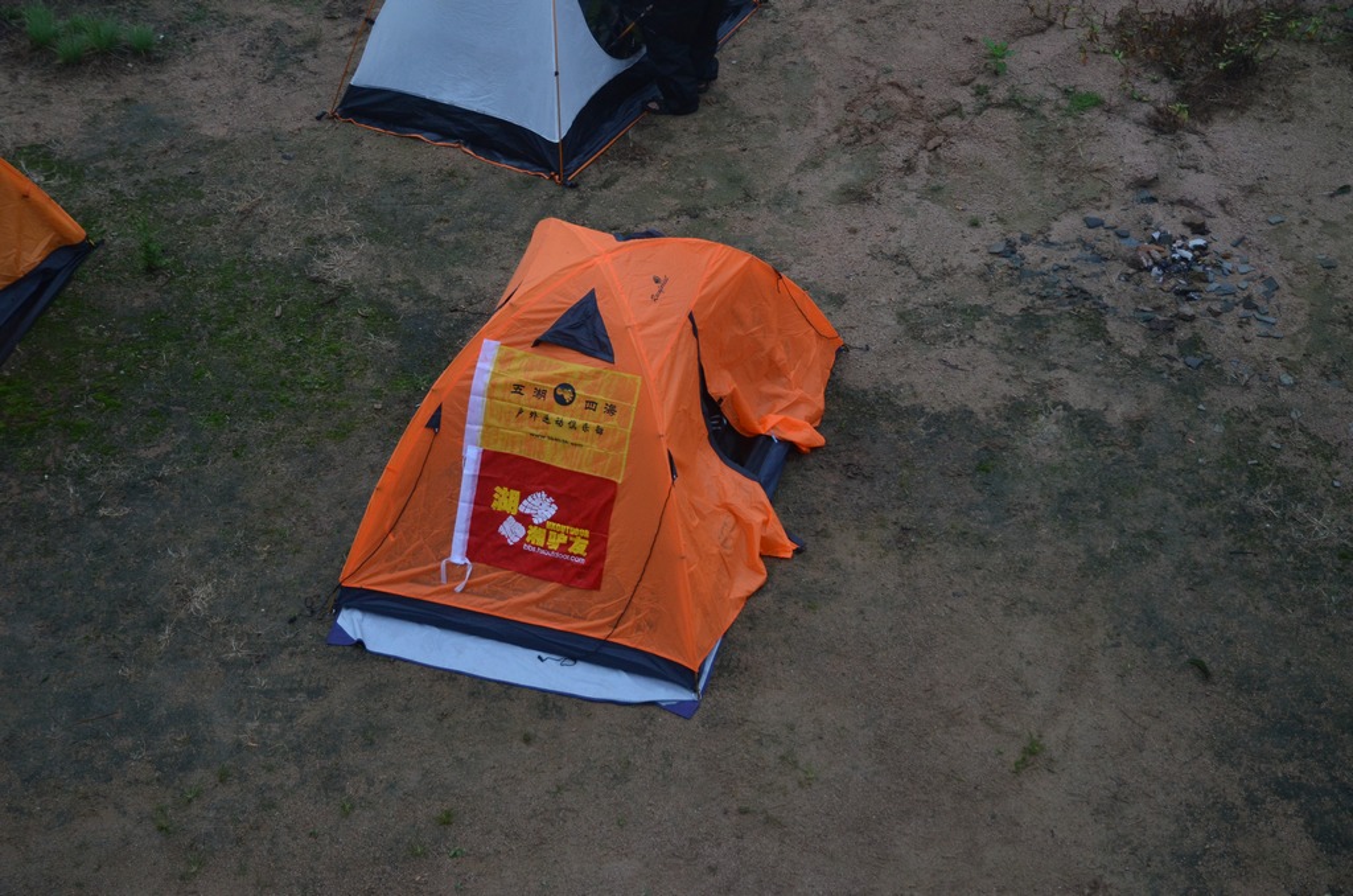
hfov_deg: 39.0
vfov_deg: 26.4
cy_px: 448
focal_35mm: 51
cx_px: 676
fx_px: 1913
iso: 800
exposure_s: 1/125
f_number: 4.5
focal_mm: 34
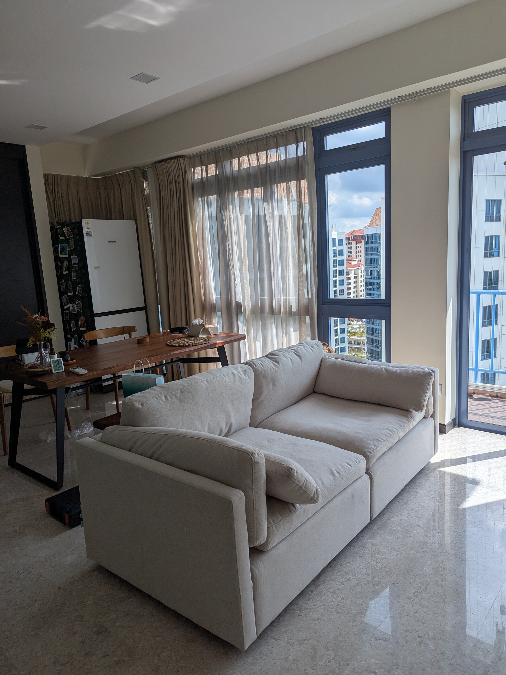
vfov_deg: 71.6
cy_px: 338
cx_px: 253
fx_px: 468
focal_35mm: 24
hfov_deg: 56.8
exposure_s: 1/913
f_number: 1.85
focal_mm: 6.81
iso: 48
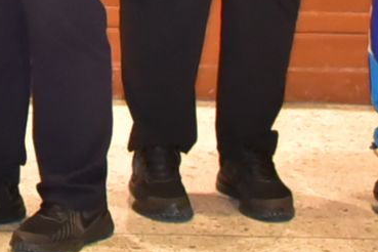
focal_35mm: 271
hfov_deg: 7.5
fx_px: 2845
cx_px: -209
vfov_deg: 4.8
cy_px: -552
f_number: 5.6
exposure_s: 1/125
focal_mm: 40
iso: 4000
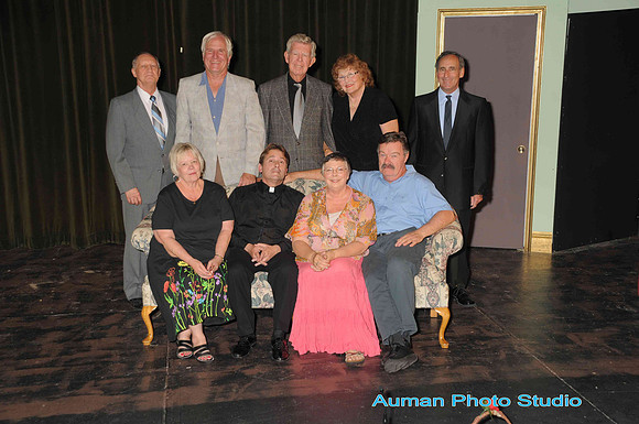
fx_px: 824
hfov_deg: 42.4
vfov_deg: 28.9
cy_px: 212
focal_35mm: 46
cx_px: 320
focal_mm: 31
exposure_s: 1/125
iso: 200
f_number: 5.6
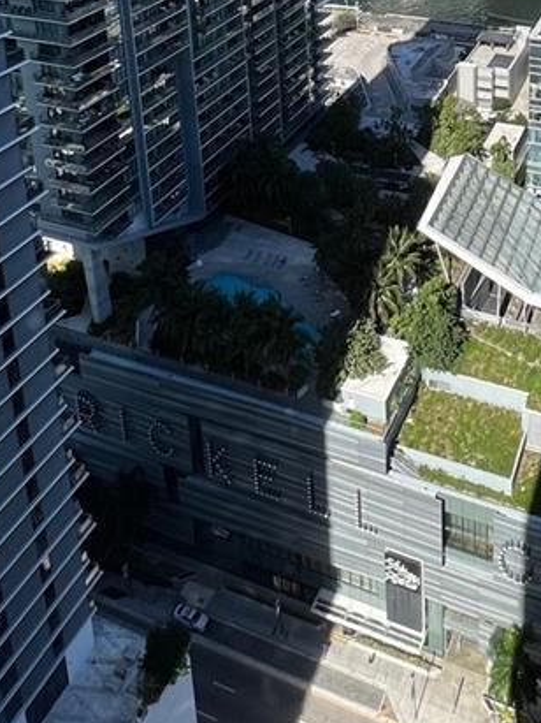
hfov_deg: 36.8
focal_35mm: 38
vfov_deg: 40.2
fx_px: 792
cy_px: -62
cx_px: 404
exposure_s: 1/2179
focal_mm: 1.57
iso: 32
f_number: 1.8
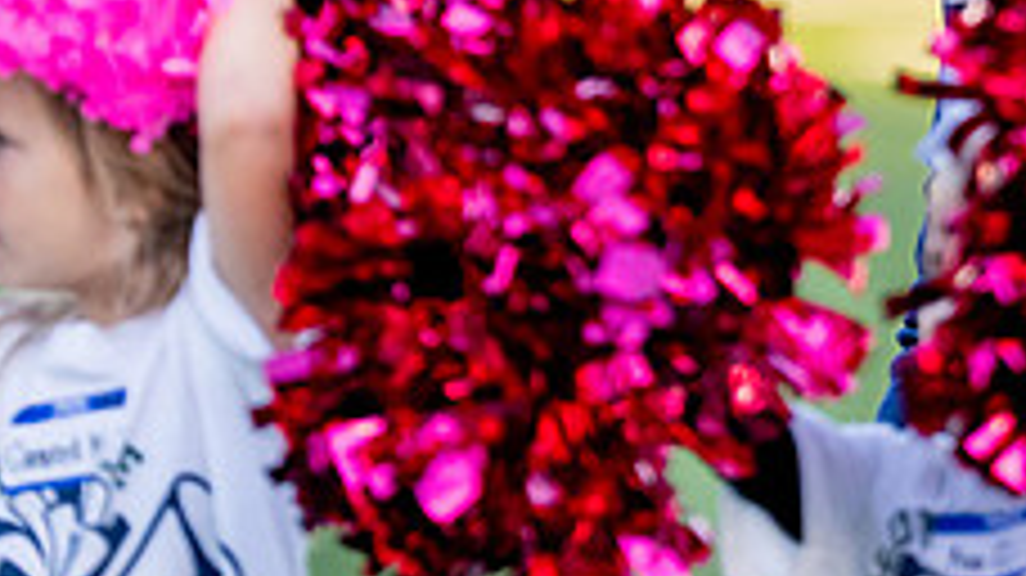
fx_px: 17322
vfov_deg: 1.9
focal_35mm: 637
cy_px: -452
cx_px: 1051
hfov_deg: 3.4
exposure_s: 1/1250
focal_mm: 191
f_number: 2.8
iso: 500
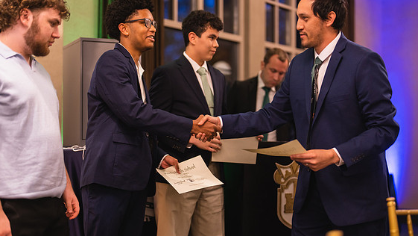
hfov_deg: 36.0
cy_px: 123
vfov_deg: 20.7
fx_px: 643
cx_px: 209
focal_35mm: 58
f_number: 1.2
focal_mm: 50
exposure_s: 1/400
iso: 800
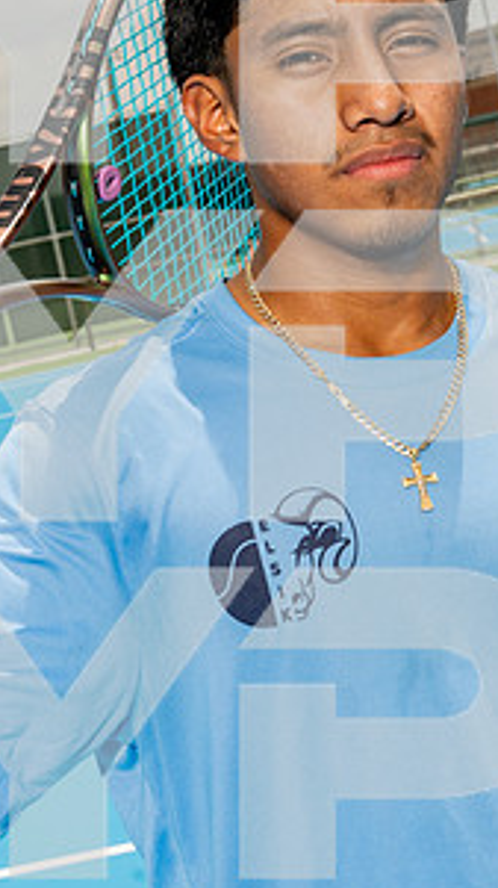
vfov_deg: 22.0
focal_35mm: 97
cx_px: 192
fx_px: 2280
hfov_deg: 12.5
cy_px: 367
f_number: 11
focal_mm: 48
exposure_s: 1/200
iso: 100
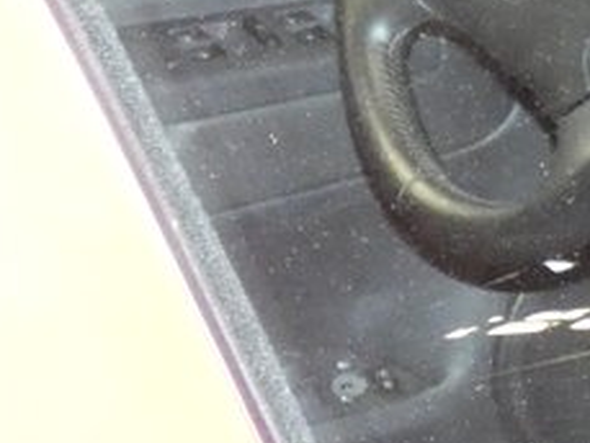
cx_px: 1131
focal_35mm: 273
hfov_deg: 7.0
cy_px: 49
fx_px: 4655
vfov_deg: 5.4
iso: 1600
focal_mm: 10.8
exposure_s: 1/60
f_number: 4.1
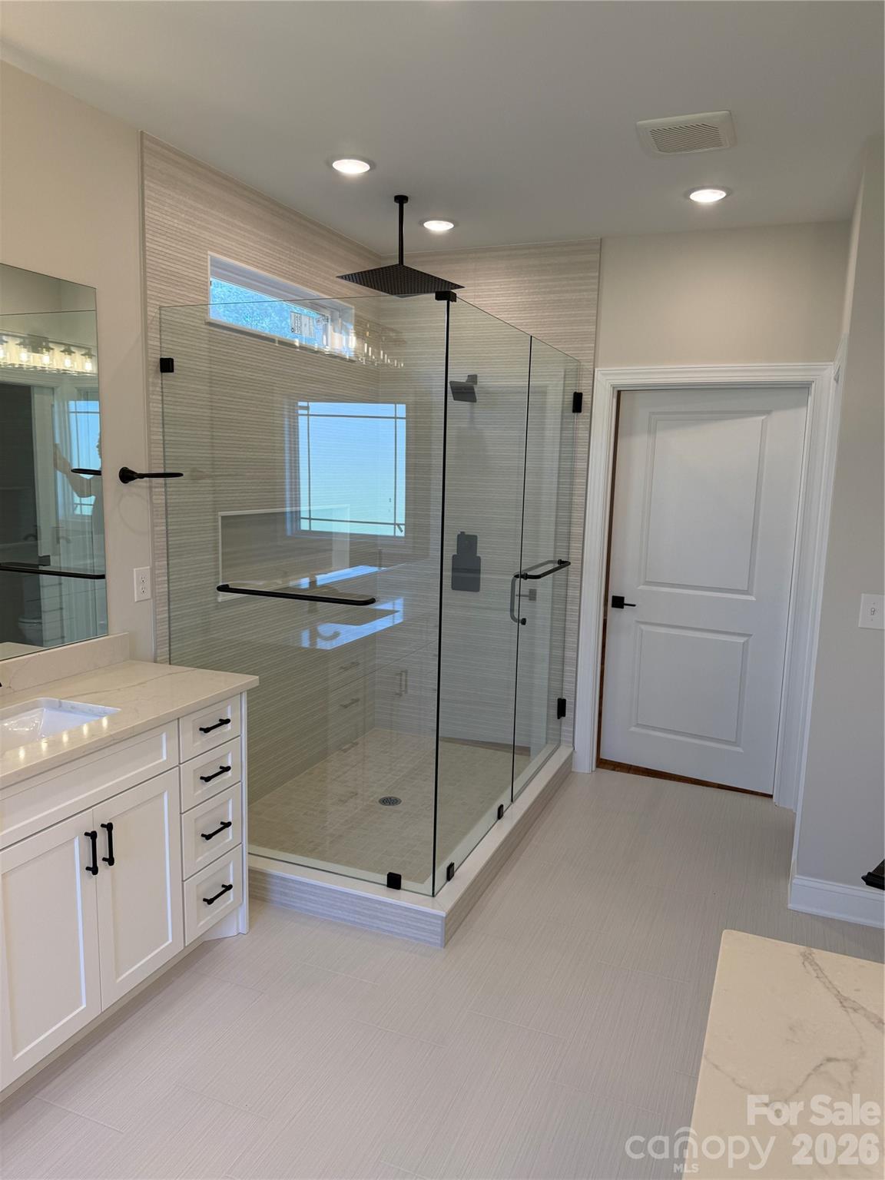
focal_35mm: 24
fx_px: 818
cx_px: 442
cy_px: 590
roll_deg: -2.8
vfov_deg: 71.6
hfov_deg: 56.8
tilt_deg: -7.5
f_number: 1.78
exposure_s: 1/237
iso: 100
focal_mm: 6.76
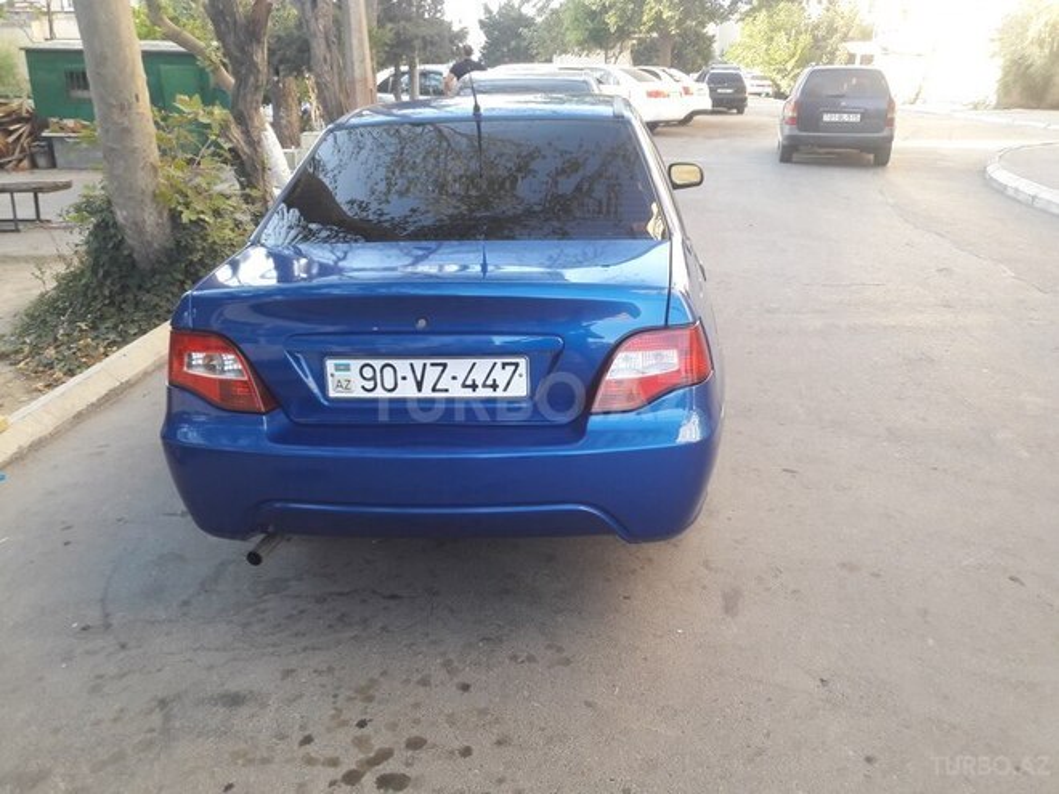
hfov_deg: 63.4
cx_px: 530
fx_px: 857
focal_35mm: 28
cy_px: 397
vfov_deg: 49.7
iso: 64
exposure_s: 1/100
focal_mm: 3.7
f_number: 1.9
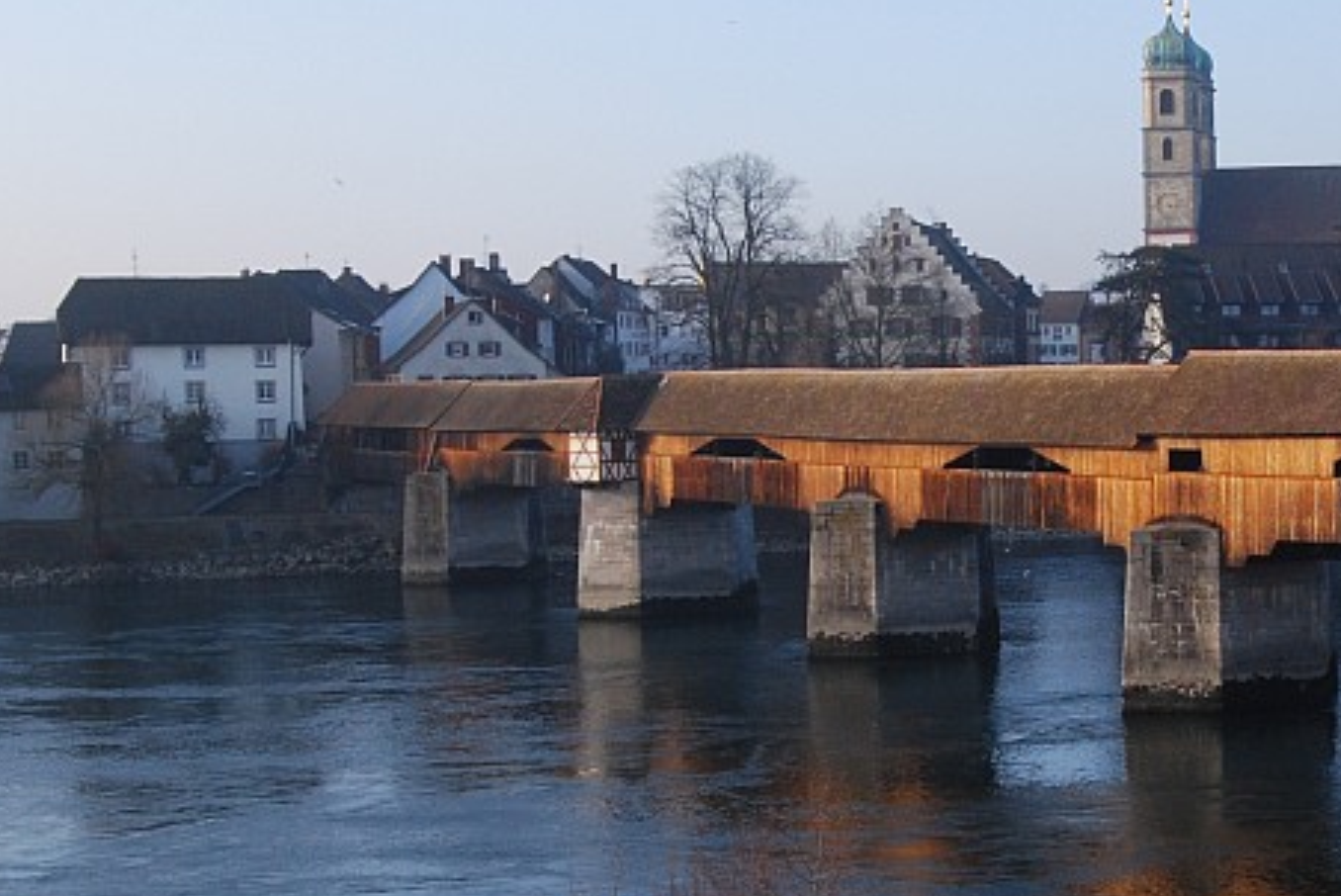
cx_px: 1077
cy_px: 485
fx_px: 2912
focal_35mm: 78
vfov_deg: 17.5
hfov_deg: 25.5
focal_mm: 23
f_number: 16
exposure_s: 1/80
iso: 400
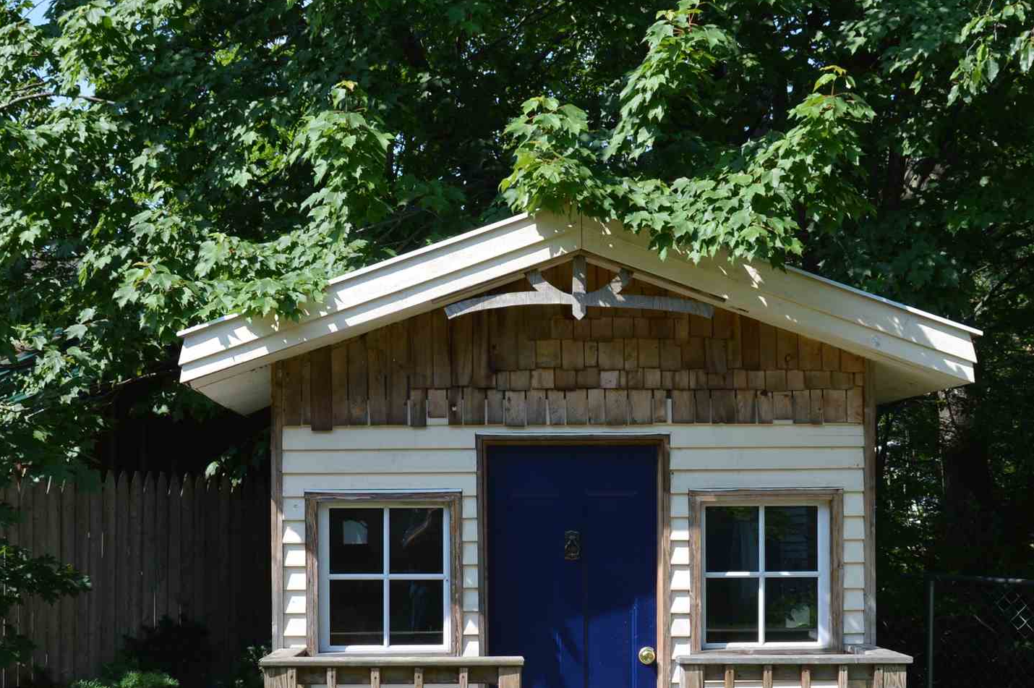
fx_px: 1665
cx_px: 472
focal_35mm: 58
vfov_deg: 23.0
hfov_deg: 34.5
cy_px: 556
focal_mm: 18
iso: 100
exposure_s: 1/200
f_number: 7.1
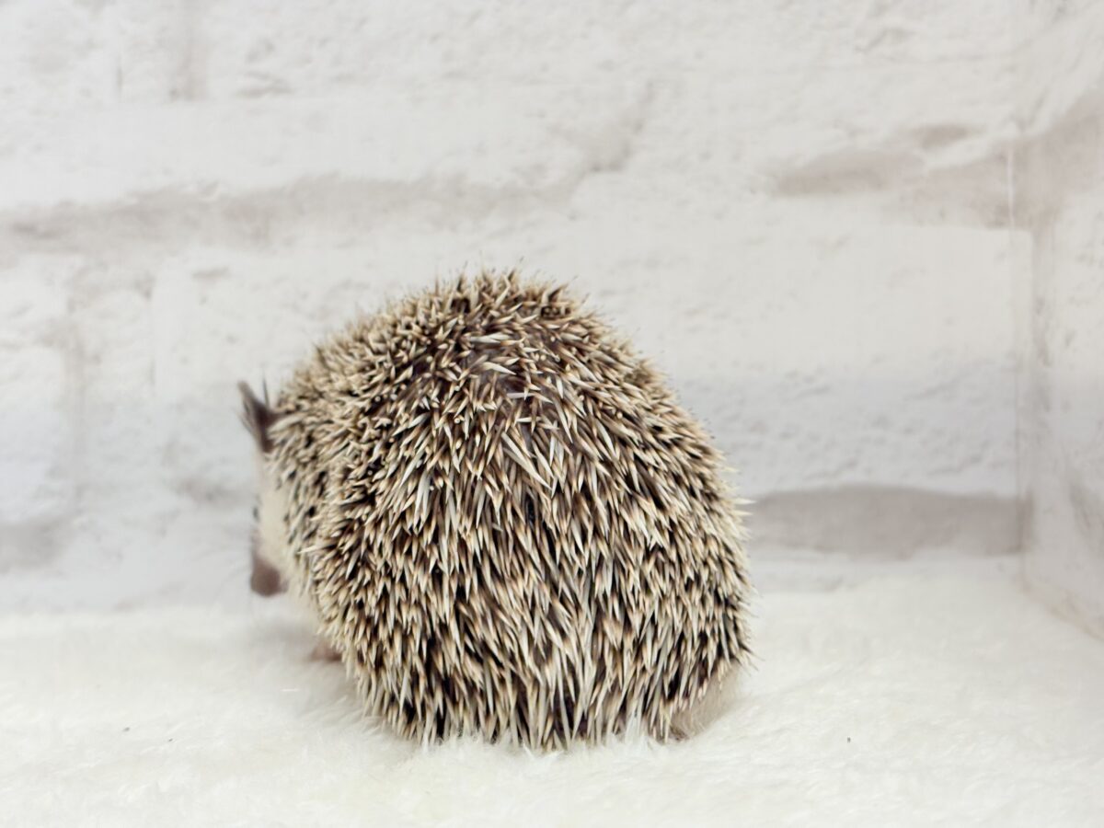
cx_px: 552
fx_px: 1658
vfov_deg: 28.0
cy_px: 414
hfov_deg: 36.8
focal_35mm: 52
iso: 64
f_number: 1.6
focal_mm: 5.96
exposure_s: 1/100
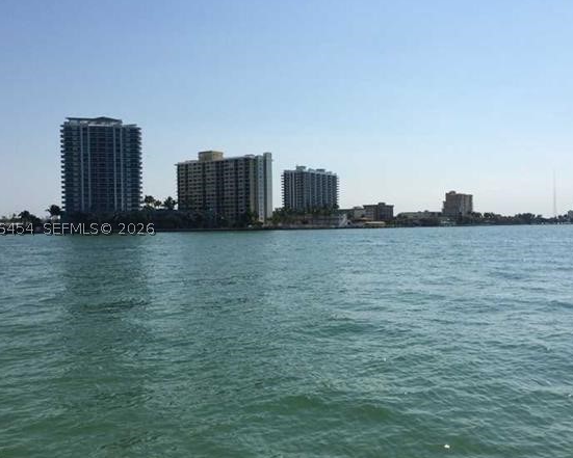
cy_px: 228
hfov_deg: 52.8
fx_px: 577
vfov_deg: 43.4
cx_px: 280
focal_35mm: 34
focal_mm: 4.12
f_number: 2.2
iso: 40
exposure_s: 1/5882
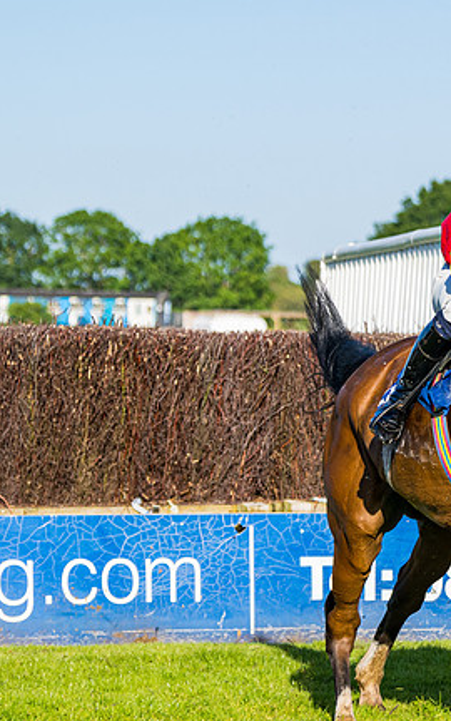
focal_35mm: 240
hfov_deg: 5.5
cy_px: 511
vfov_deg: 8.7
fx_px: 4712
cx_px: 521
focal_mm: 95
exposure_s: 1/2000
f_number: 4
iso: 200
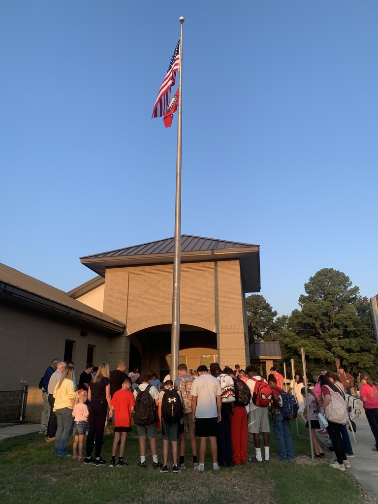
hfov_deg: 53.1
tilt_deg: +20.1
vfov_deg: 67.3
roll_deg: +0.7
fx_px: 379
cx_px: 189
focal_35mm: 26
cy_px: 252
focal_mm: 4.25
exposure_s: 1/577
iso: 25
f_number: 1.8
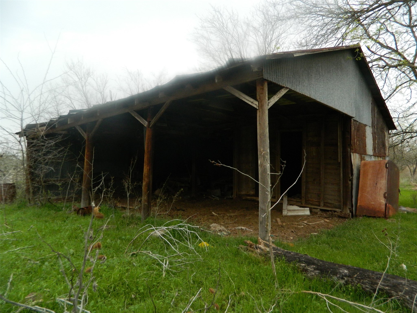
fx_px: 301
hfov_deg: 69.4
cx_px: 208
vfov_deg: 54.9
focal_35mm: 25
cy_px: 156
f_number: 3.1
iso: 200
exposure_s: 1/200
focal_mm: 4.5
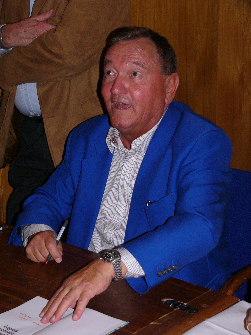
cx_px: 126
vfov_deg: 22.8
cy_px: 168
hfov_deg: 17.2
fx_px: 831
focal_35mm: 86
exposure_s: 1/60
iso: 100
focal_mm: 14.3
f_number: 2.8
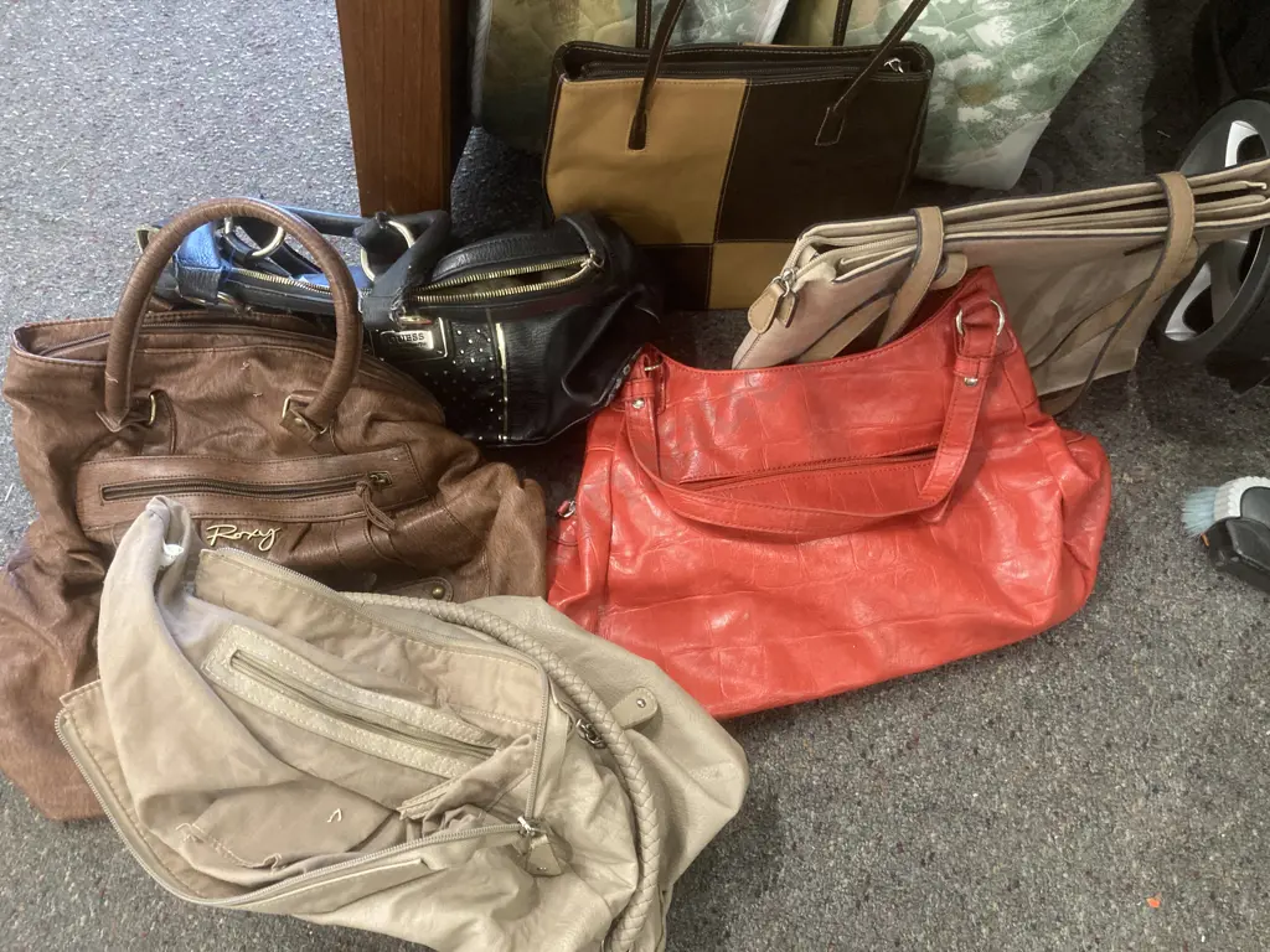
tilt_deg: -62.3
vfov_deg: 49.7
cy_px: 476
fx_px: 1027
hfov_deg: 63.4
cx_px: 635
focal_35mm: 28
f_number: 1.8
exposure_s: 1/33
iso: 250
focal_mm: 3.99
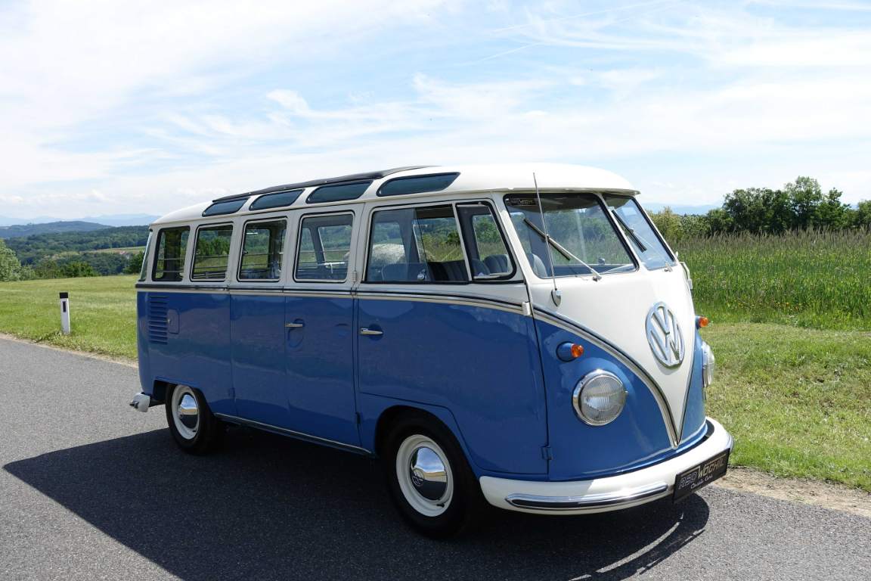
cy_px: 290
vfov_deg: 41.1
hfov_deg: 58.7
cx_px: 436
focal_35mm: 32
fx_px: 774
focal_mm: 11.81
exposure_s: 1/800
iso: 125
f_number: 4.5
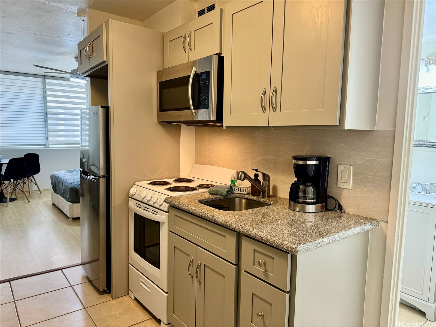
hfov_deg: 71.6
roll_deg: -0.8
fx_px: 302
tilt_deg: -7.2
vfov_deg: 56.8
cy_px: 164
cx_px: 218
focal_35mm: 24
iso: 320
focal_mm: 6.76
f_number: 1.78
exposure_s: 1/60
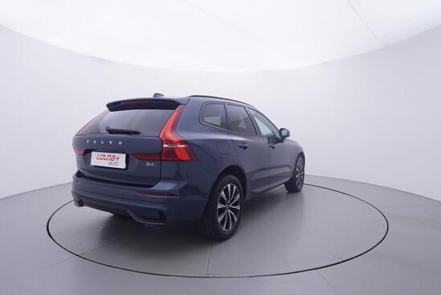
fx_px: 276
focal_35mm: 22
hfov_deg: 77.3
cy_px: 148
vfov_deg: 56.2
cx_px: 220
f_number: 5
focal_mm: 15
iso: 200
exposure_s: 1/80
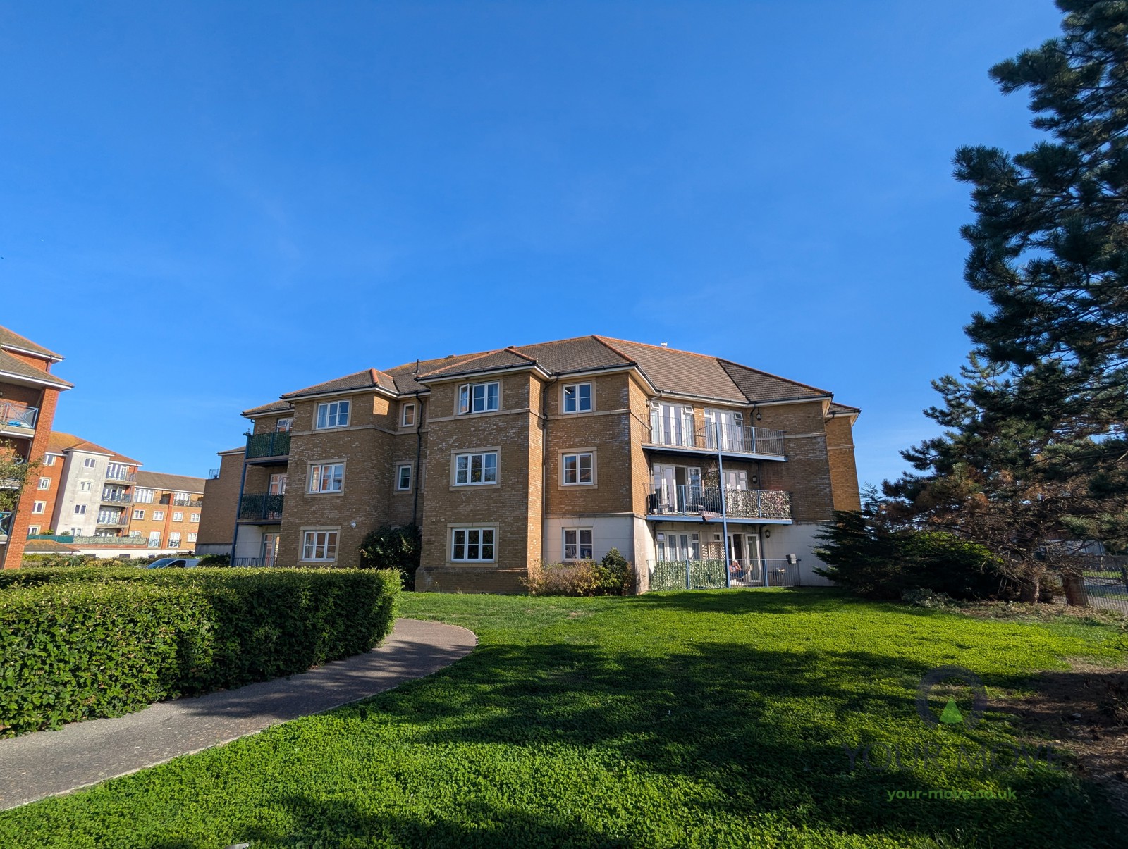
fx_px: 522
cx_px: 564
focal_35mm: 16
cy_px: 424
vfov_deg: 78.3
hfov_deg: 94.4
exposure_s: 1/1148
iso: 47
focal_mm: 2.35
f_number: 2.2
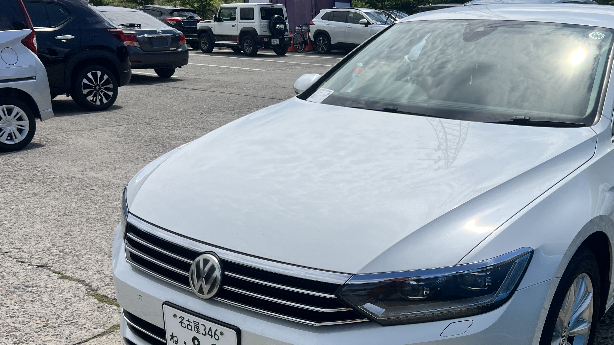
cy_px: 241
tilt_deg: -15.6
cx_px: 402
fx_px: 651
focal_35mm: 40
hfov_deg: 49.7
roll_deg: +0.3
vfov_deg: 29.4
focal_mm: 5.7
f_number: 1.5
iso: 50
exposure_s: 1/7463
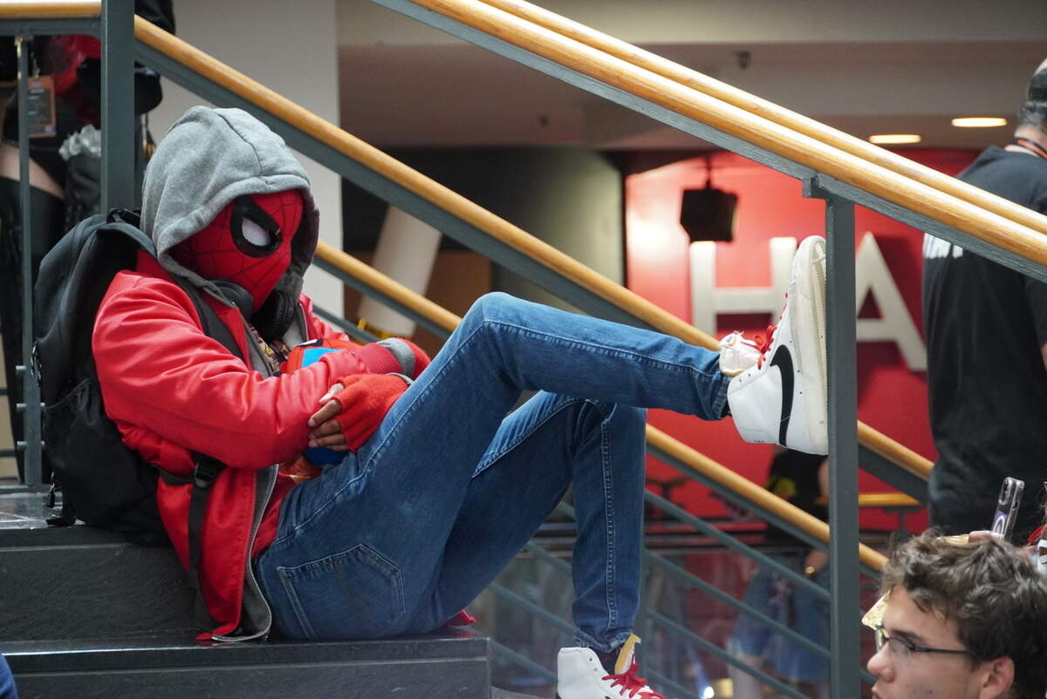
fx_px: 4191
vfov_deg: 9.5
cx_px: 524
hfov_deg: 14.2
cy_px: 350
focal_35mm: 144
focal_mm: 96
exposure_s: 1/160
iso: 3200
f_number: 5.6
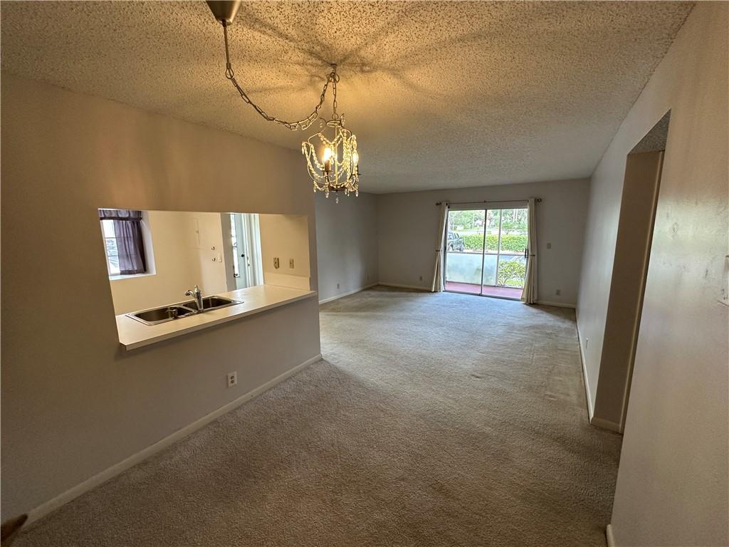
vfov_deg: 85.7
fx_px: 295
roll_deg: +0.7
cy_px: 274
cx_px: 364
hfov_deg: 102.1
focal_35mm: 14
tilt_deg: -9.4
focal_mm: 2.22
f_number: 2.2
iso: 160
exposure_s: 1/60
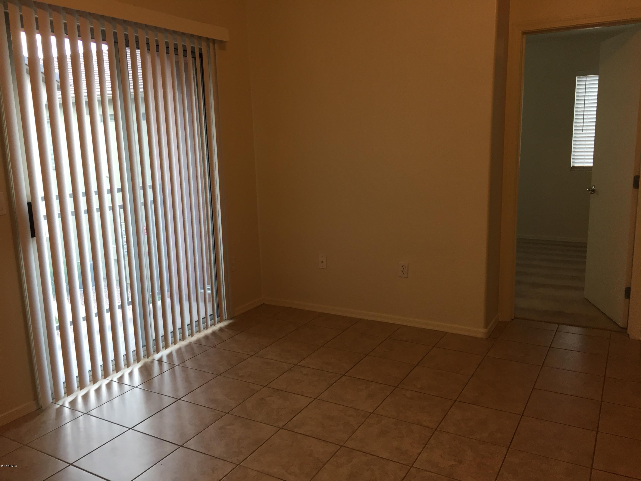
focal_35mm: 29
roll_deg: -0.6
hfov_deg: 61.7
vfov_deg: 48.2
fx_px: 537
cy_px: 240
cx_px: 320
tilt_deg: -10.8
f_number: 2.2
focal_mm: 4.15
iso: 40
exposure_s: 1/40
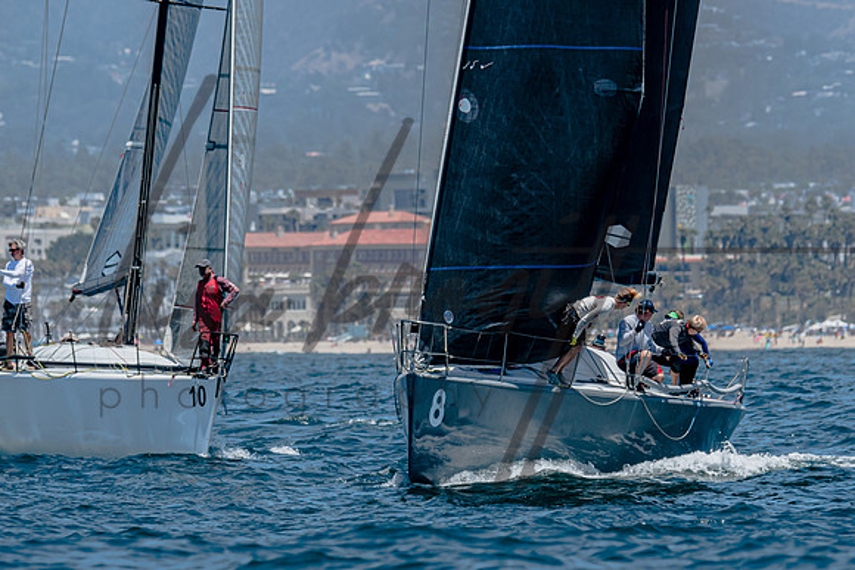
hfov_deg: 4.1
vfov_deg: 2.8
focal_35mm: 499
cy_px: 360
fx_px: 11862
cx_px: 542
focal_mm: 260
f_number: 5.6
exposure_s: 1/1600
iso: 200
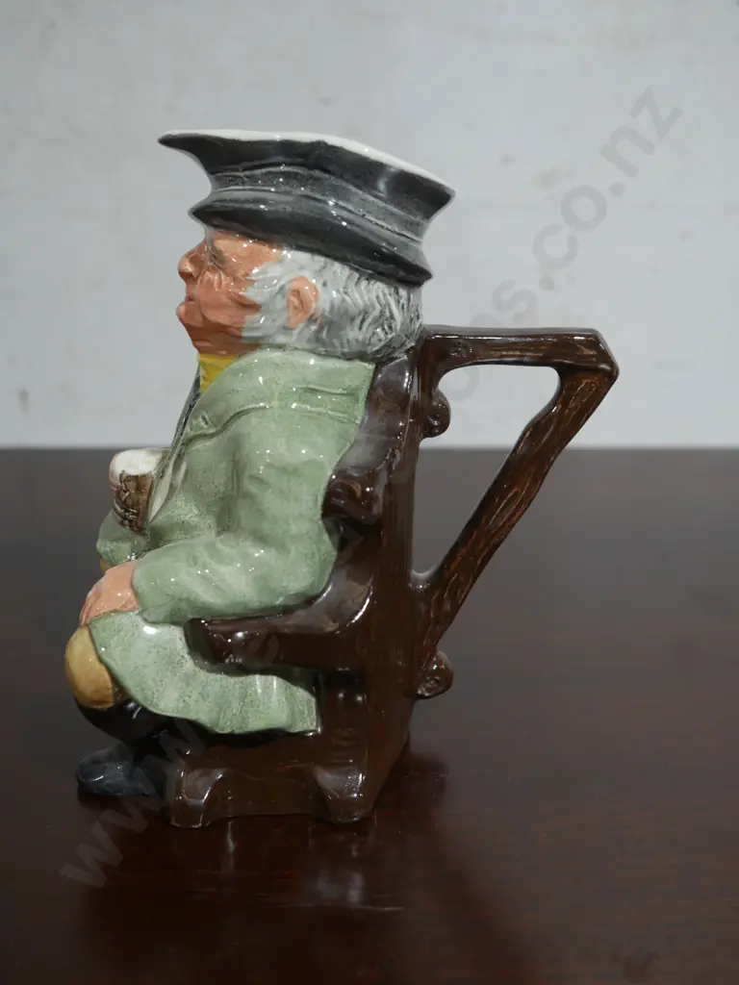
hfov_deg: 31.5
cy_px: 492
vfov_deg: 41.2
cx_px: 370
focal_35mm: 46
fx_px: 1309
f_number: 5.1
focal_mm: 23
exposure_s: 1/60
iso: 800
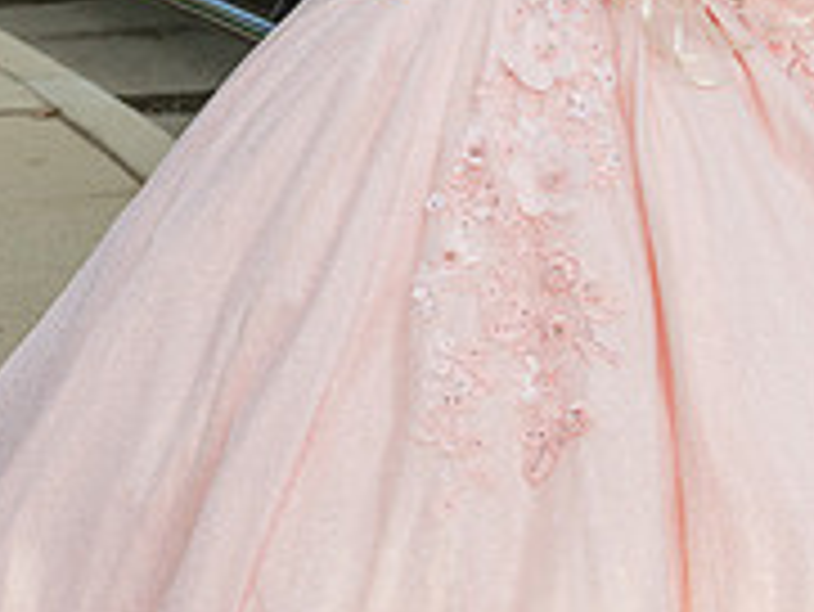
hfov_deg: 12.0
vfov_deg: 9.2
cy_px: -92
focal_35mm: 160
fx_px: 3765
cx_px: 1030
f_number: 6.3
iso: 160
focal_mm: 52
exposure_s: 1/250
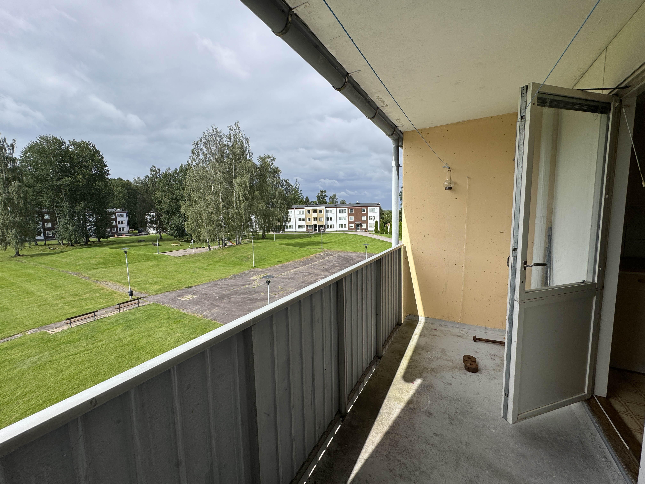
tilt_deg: -5.7
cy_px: 242
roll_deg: +1.6
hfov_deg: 102.1
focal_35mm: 14
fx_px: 261
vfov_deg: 85.7
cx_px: 322
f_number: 2.2
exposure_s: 1/1672
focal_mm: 2.22
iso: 50
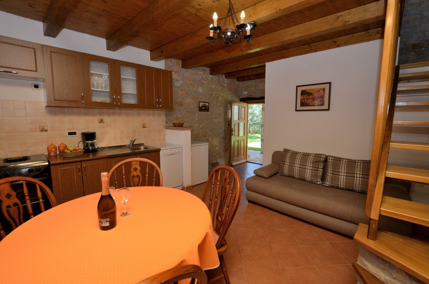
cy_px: 142
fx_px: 178
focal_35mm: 15
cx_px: 214
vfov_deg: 77.1
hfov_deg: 100.5
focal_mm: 10
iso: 2000
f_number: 9
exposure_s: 1/200
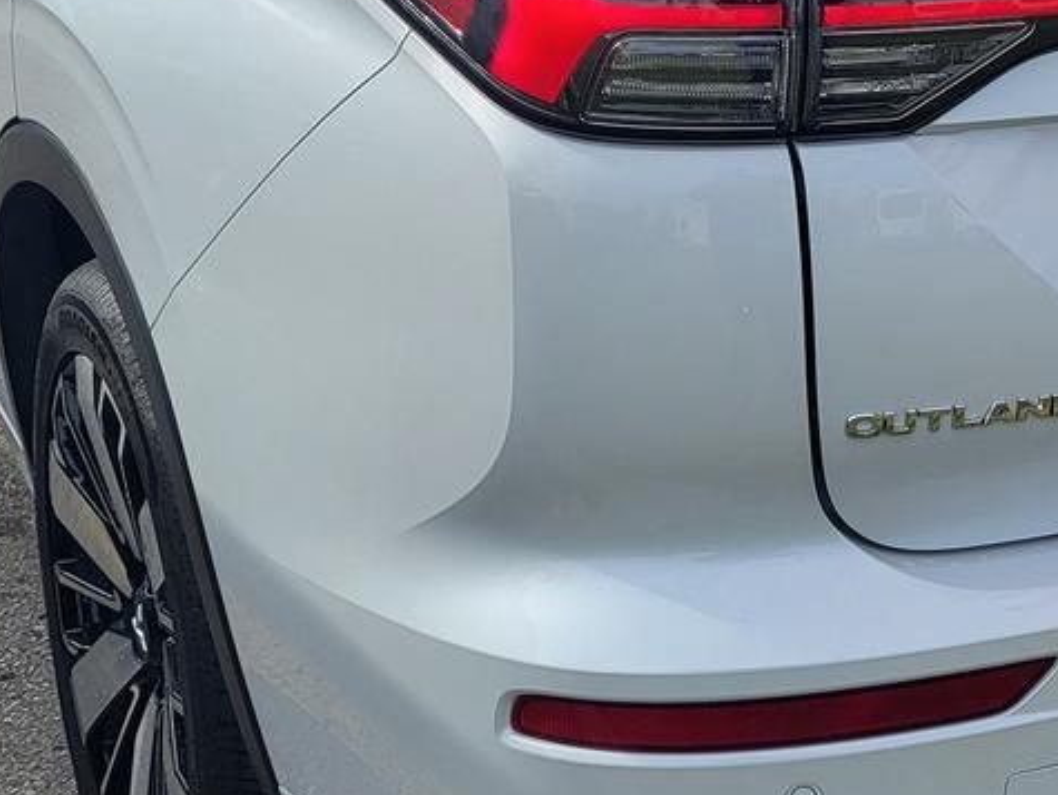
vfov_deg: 20.9
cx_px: 933
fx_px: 2141
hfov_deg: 26.9
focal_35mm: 70
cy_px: 216
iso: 40
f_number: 1.8
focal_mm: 5.4
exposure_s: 1/1894
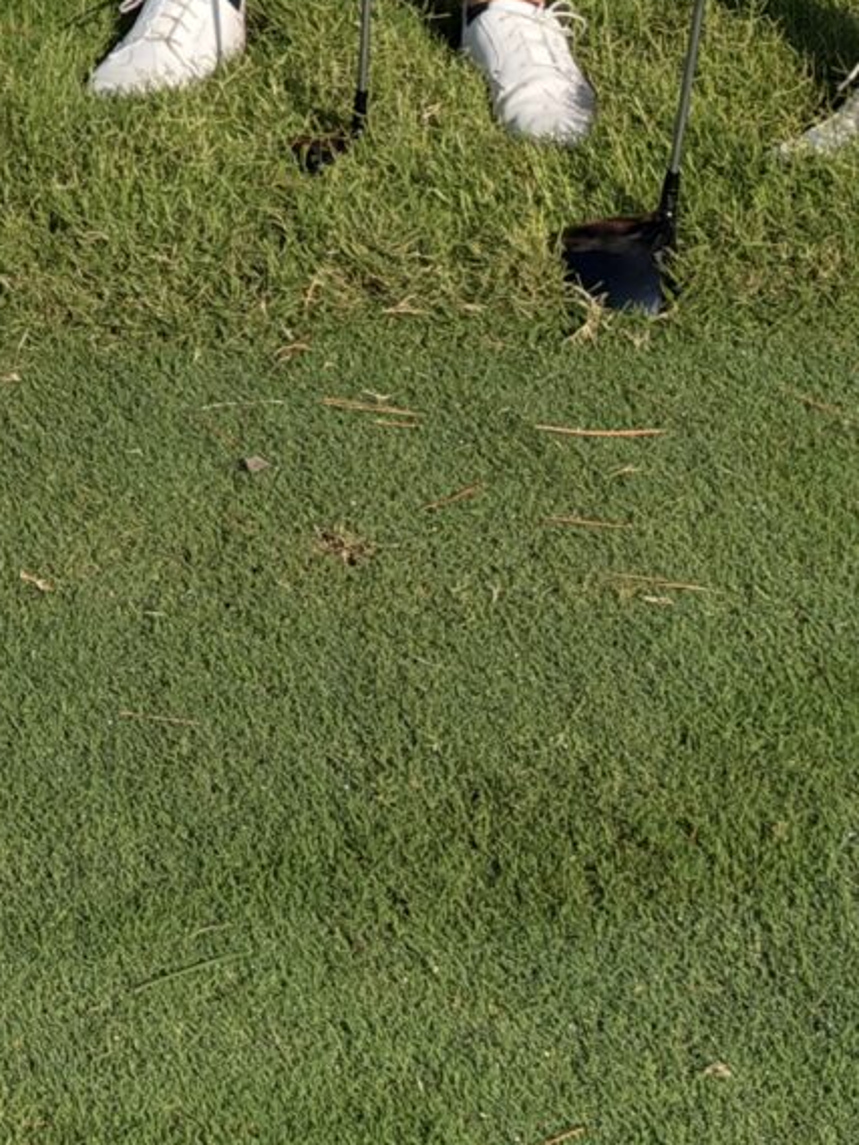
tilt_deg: -10.8
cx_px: -557
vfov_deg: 15.3
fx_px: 3870
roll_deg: +1.1
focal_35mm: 117
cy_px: -690
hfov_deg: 11.9
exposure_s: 1/5208
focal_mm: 6.93
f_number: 1.8
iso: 64
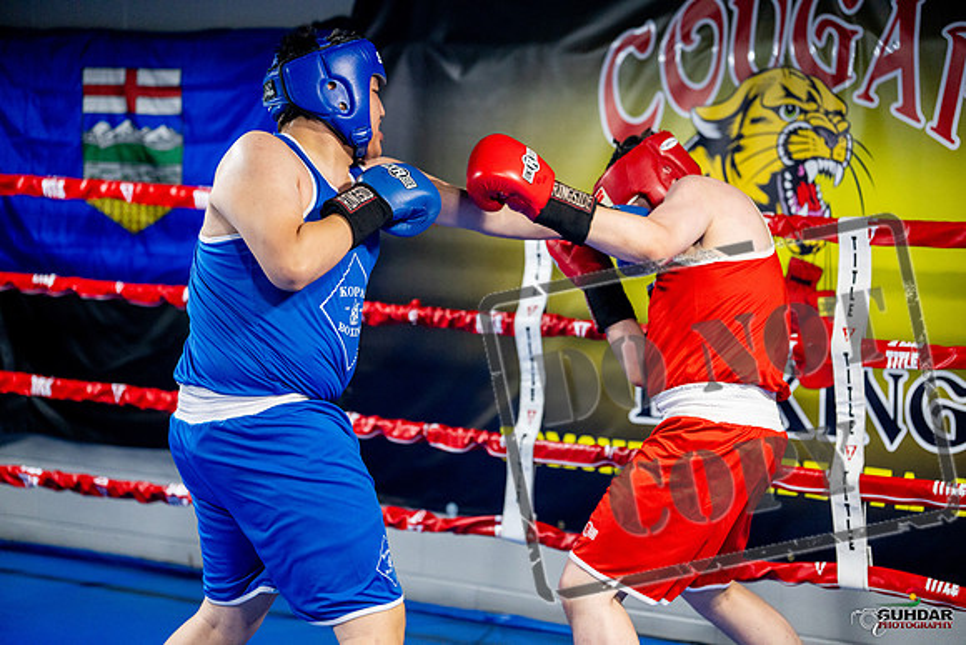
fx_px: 2254
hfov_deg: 24.2
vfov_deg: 16.3
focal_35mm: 84
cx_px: 483
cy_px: 322
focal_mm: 84
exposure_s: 1/1000
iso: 4000
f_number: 2
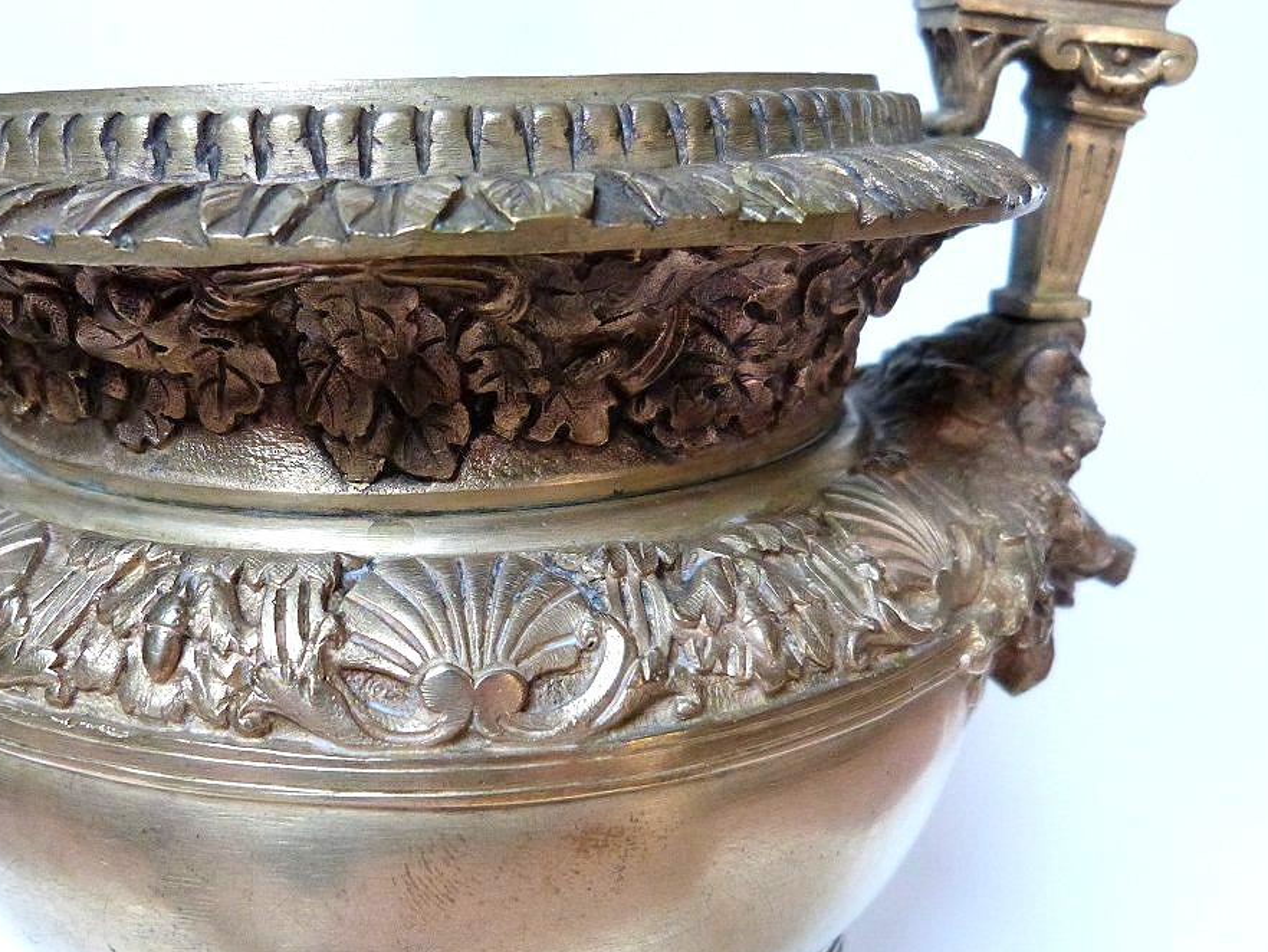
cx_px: 449
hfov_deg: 53.1
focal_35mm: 34
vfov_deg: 41.7
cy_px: 532
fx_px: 1246
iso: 400
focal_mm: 4.5
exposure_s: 1/20
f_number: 2.8
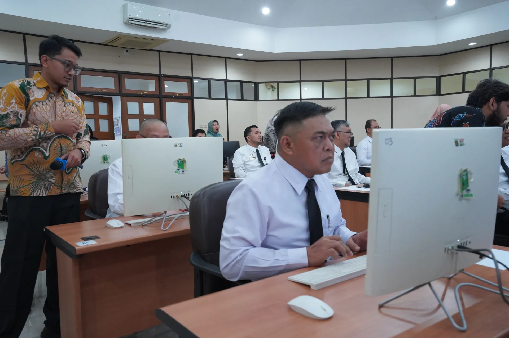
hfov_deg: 63.7
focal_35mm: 29
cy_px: 169
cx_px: 254
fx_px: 410
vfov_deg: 44.9
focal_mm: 29
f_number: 5.6
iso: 8000
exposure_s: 1/100
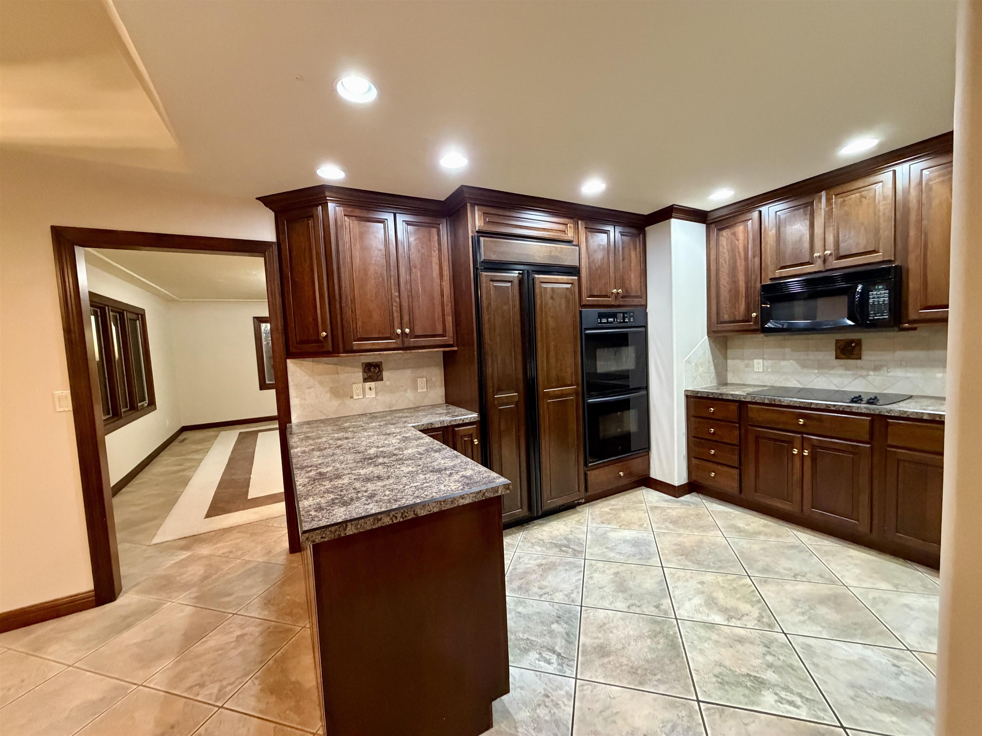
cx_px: 491
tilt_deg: -5.1
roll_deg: +2.9
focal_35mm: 14
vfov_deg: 85.7
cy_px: 368
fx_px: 397
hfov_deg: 102.1
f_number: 2.2
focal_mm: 2.22
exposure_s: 1/60
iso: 800
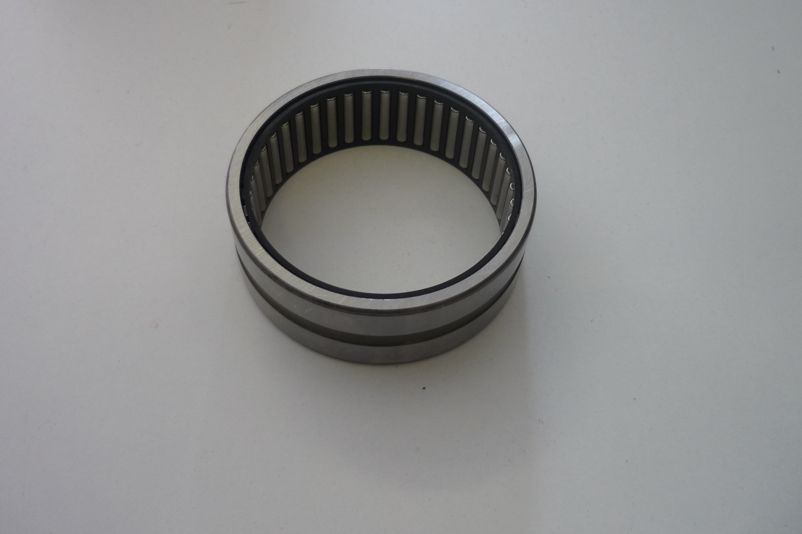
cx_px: 404
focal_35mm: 37
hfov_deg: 51.9
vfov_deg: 35.9
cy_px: 236
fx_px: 824
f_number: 2.8
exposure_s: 1/30
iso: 125
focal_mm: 5.5
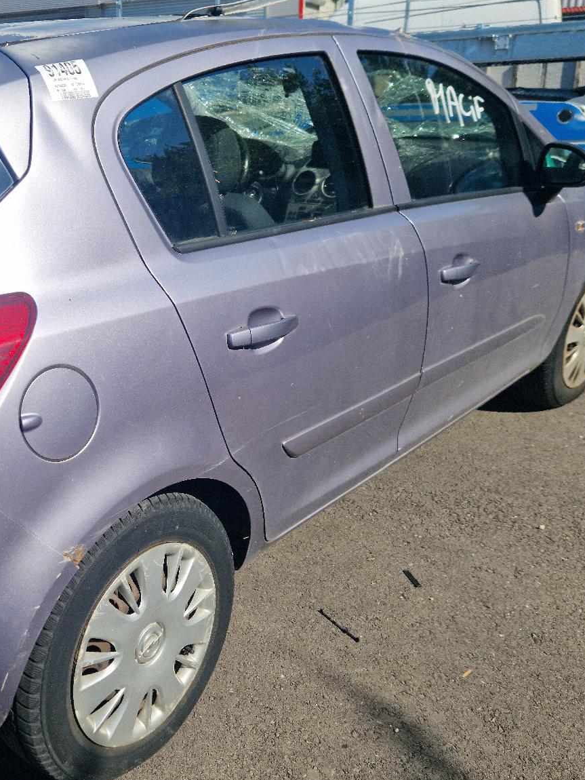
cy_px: 391
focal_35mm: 36
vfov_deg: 51.3
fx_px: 811
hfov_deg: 37.9
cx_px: 98
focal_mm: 5.4
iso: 50
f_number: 1.8
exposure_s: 1/2000
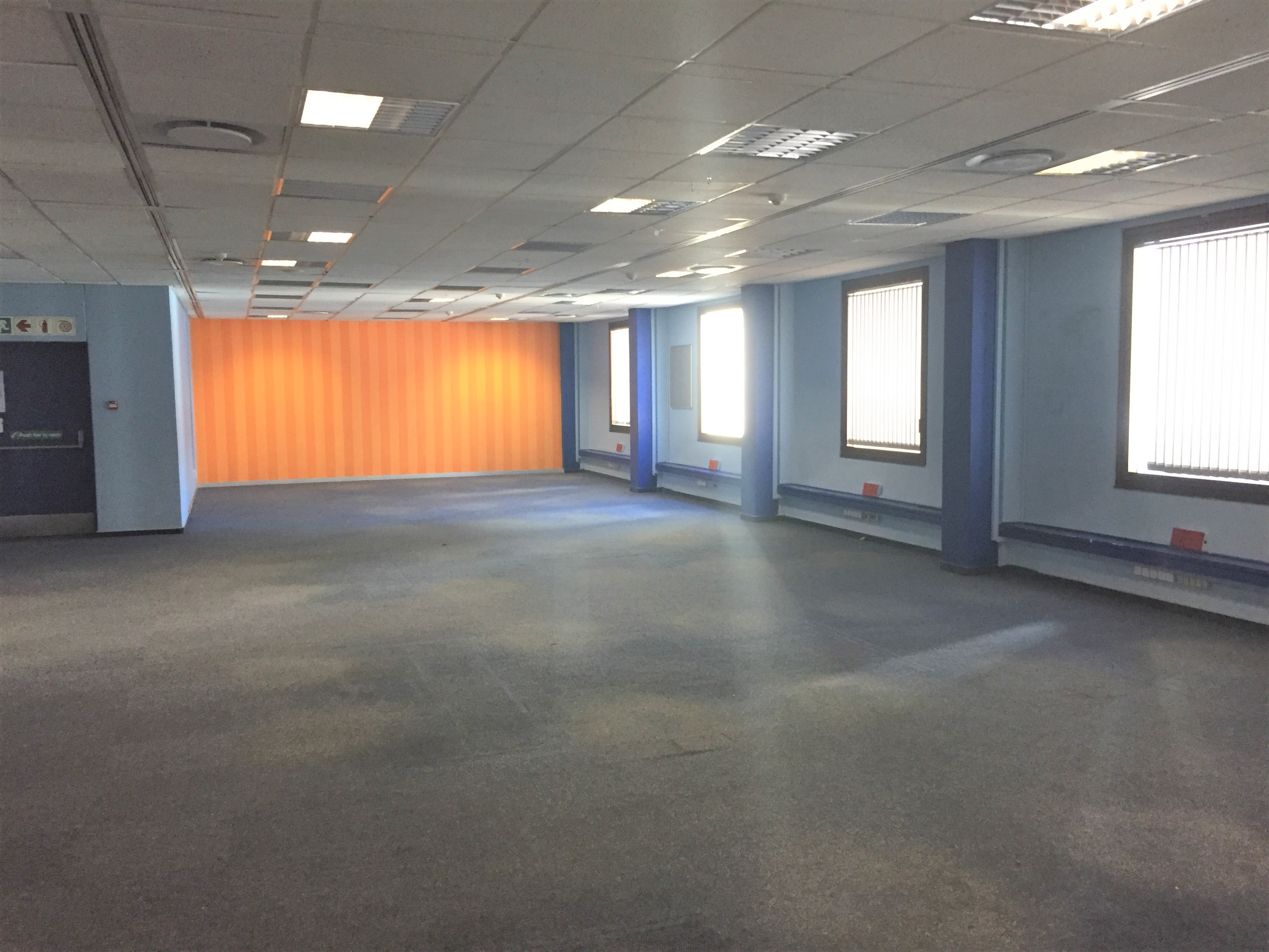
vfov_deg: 48.2
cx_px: 634
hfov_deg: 61.7
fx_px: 1063
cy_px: 476
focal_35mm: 29
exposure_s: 1/20
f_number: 2.2
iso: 250
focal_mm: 4.15
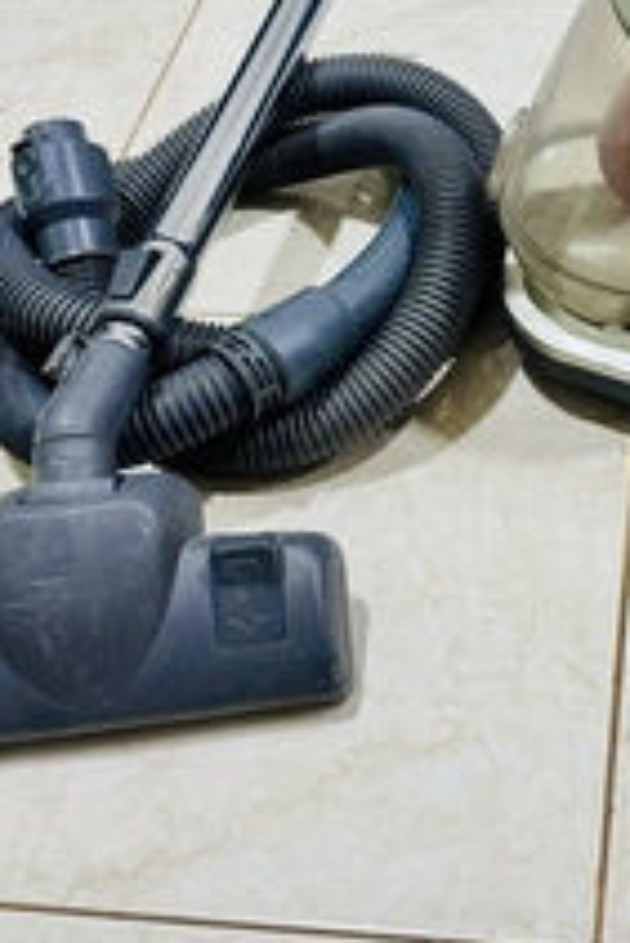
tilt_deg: -45.7
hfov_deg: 24.5
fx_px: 1415
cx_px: 547
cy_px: 369
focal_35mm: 54
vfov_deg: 36.7
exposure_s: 1/60
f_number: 1.78
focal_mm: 6.76
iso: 500
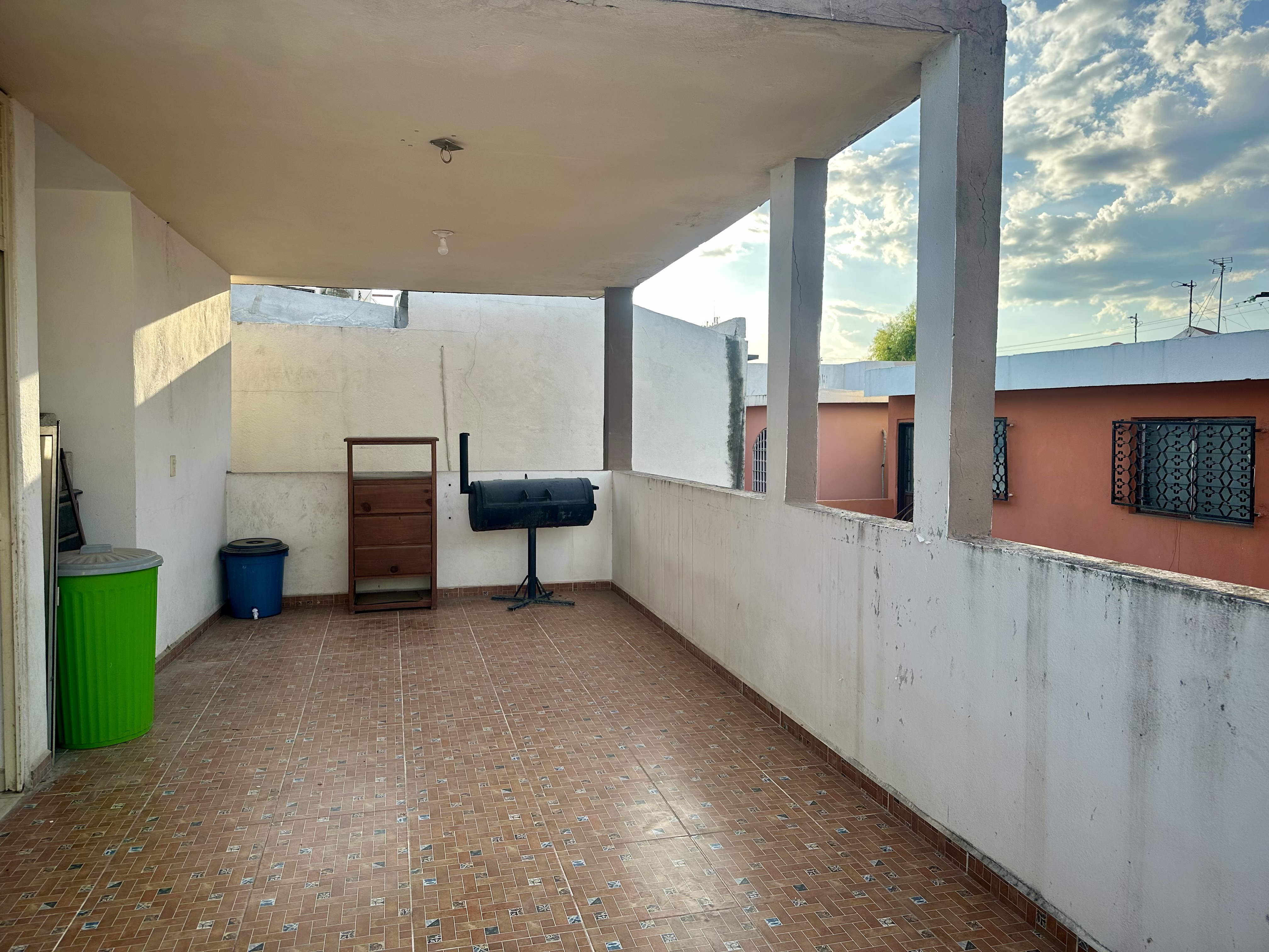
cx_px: 634
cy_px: 476
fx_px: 880
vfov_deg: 56.8
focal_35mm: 24
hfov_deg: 71.6
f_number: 1.78
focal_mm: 6.86
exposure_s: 1/1272
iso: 80
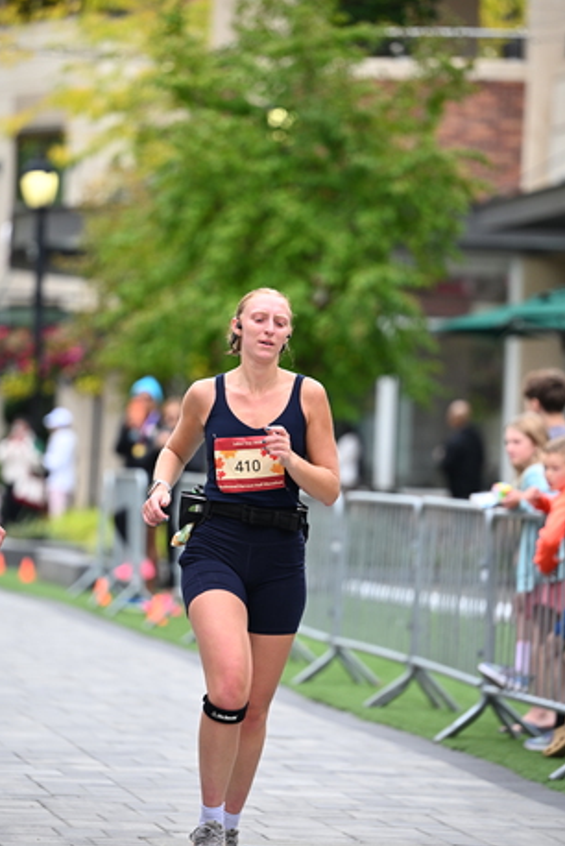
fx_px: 4372
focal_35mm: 186
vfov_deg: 11.0
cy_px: 397
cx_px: 261
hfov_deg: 7.4
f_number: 2.8
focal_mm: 155
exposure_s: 1/2000
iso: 640
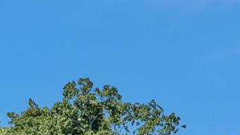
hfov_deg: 12.0
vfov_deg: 6.2
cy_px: 421
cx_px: 202
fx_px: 1133
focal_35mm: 178
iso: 100
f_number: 5
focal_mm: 10.26
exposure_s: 1/640
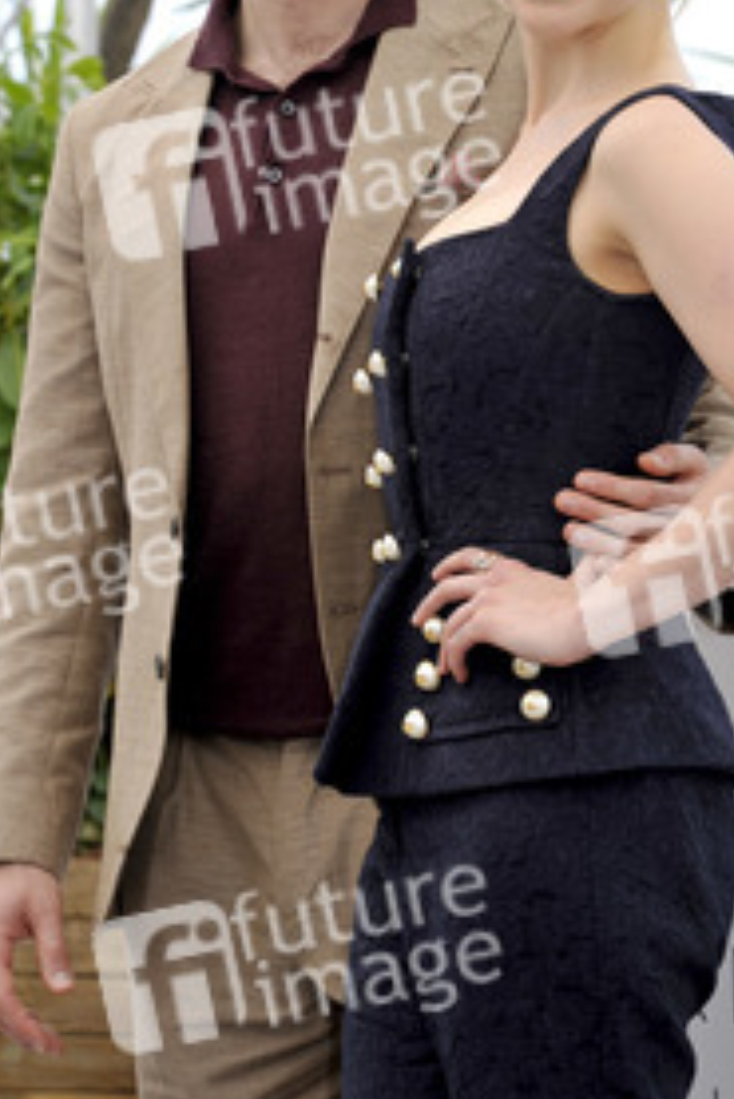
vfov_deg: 8.9
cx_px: 415
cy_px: 365
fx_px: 7055
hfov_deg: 6.0
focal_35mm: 231
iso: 200
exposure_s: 1/250
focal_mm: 160
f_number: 8
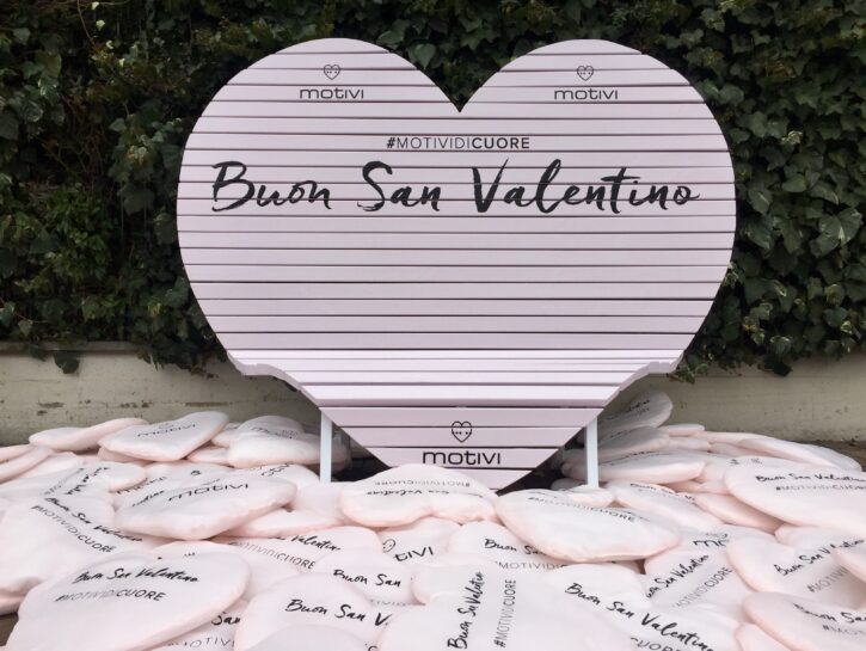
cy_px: 326
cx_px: 433
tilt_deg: -1.0
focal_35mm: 29
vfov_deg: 48.3
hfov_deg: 61.6
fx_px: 726
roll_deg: -1.1
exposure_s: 1/565
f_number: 2.2
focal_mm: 4.15
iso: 32
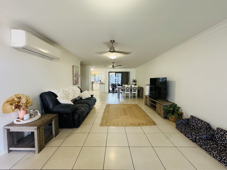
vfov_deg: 85.7
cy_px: 85
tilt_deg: -2.4
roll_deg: -0.2
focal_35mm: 14
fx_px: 92
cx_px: 114
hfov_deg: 102.1
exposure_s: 1/50
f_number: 2.2
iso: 250
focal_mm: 2.22
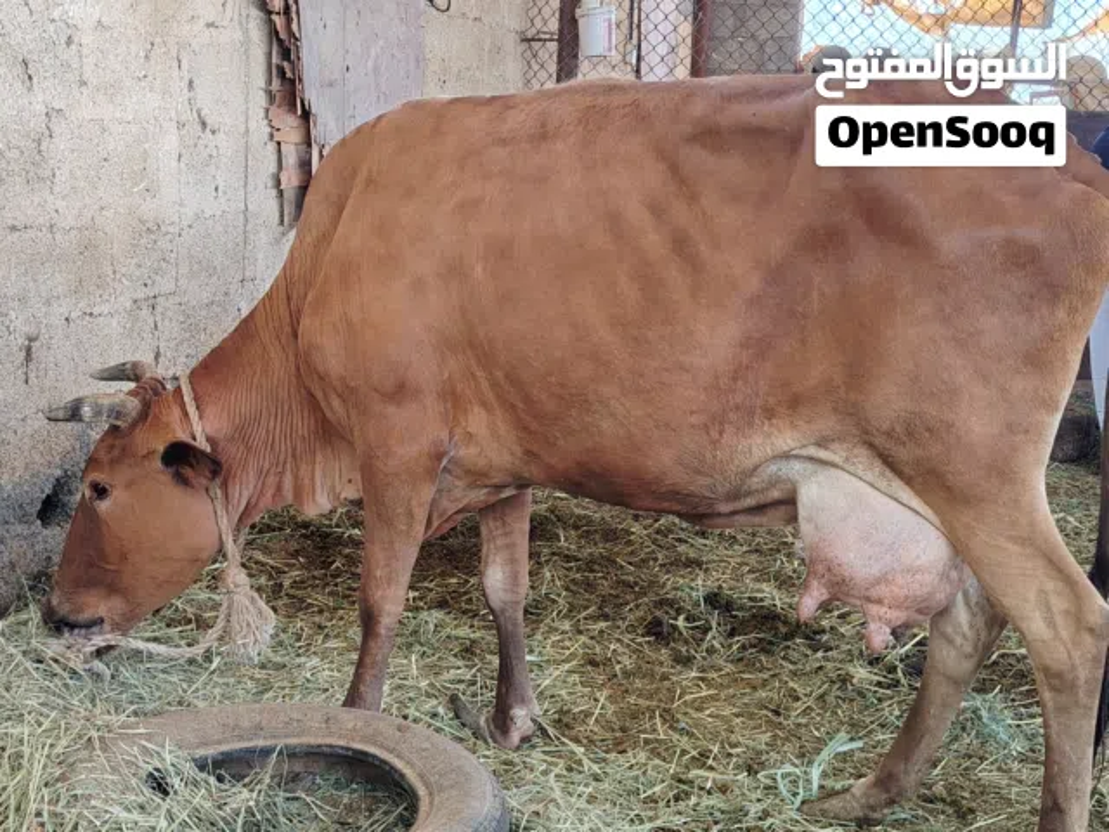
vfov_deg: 30.9
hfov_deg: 40.4
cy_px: 416
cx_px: 554
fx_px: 1506
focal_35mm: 47
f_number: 1.75
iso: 118
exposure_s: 1/50
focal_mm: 5.25
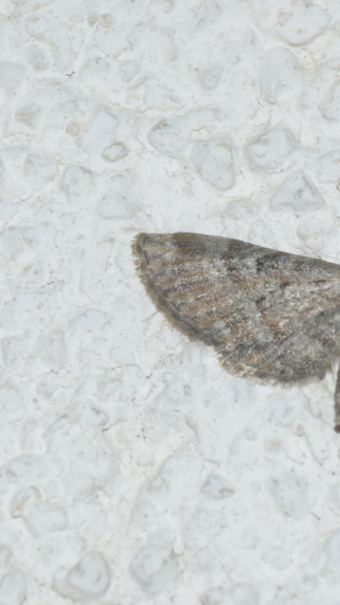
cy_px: 302
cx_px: 329
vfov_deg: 6.5
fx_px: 5325
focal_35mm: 332
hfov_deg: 3.7
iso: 320
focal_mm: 140
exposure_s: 1/60
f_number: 7.1
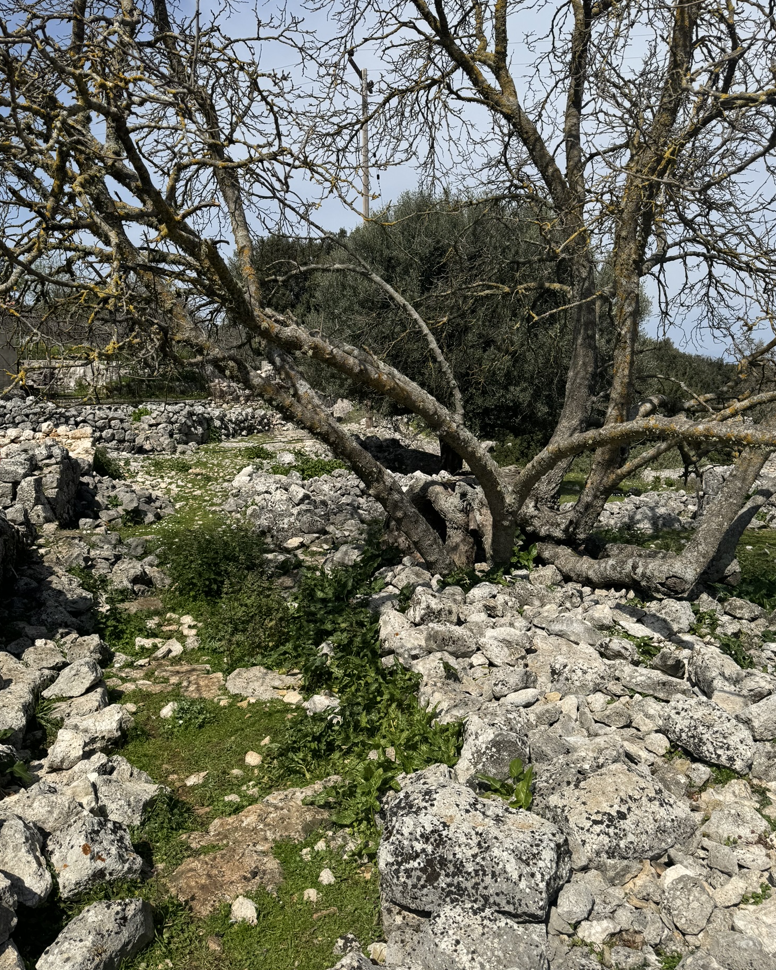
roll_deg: +1.2
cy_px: 504
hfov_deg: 54.9
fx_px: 746
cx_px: 390
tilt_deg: -9.2
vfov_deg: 66.0
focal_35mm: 26
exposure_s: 1/6410
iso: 80
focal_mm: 6.86
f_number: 1.78
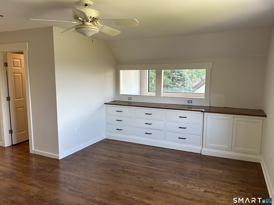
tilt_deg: -7.4
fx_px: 206
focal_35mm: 26
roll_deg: -0.8
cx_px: 137
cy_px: 102
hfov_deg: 67.3
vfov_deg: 53.1
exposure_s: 1/121
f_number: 1.5
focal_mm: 5.7
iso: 64
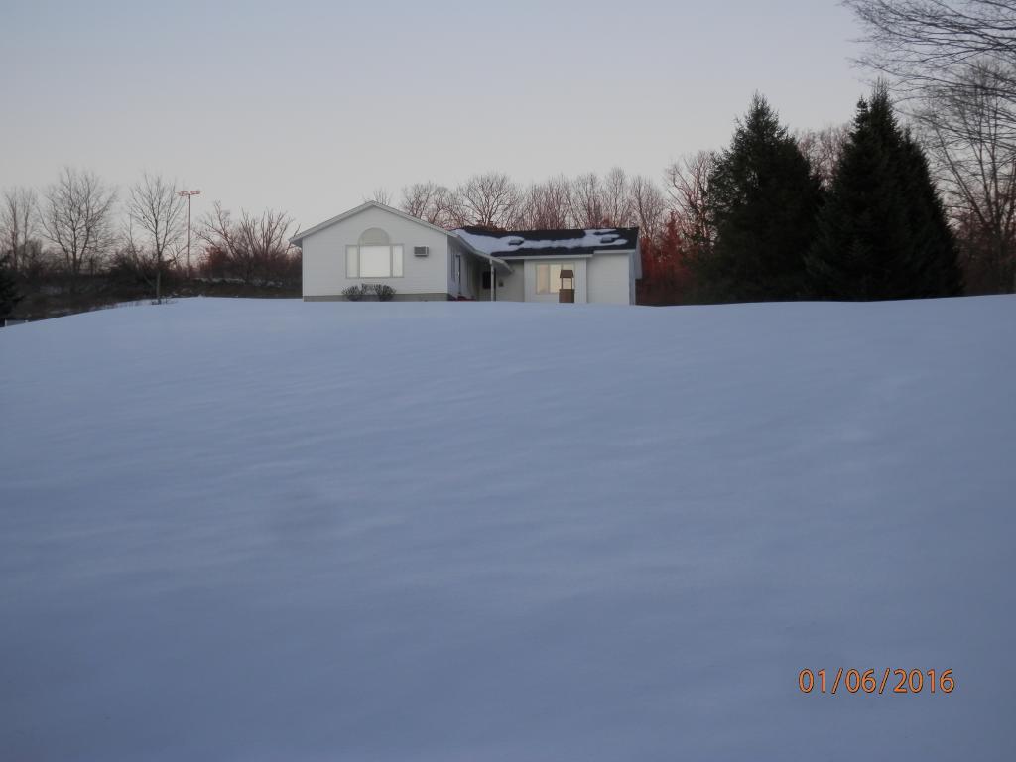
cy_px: 381
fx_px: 1321
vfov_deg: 32.2
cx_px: 508
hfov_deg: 42.1
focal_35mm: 45
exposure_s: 1/60
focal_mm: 8
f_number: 3.8
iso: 80
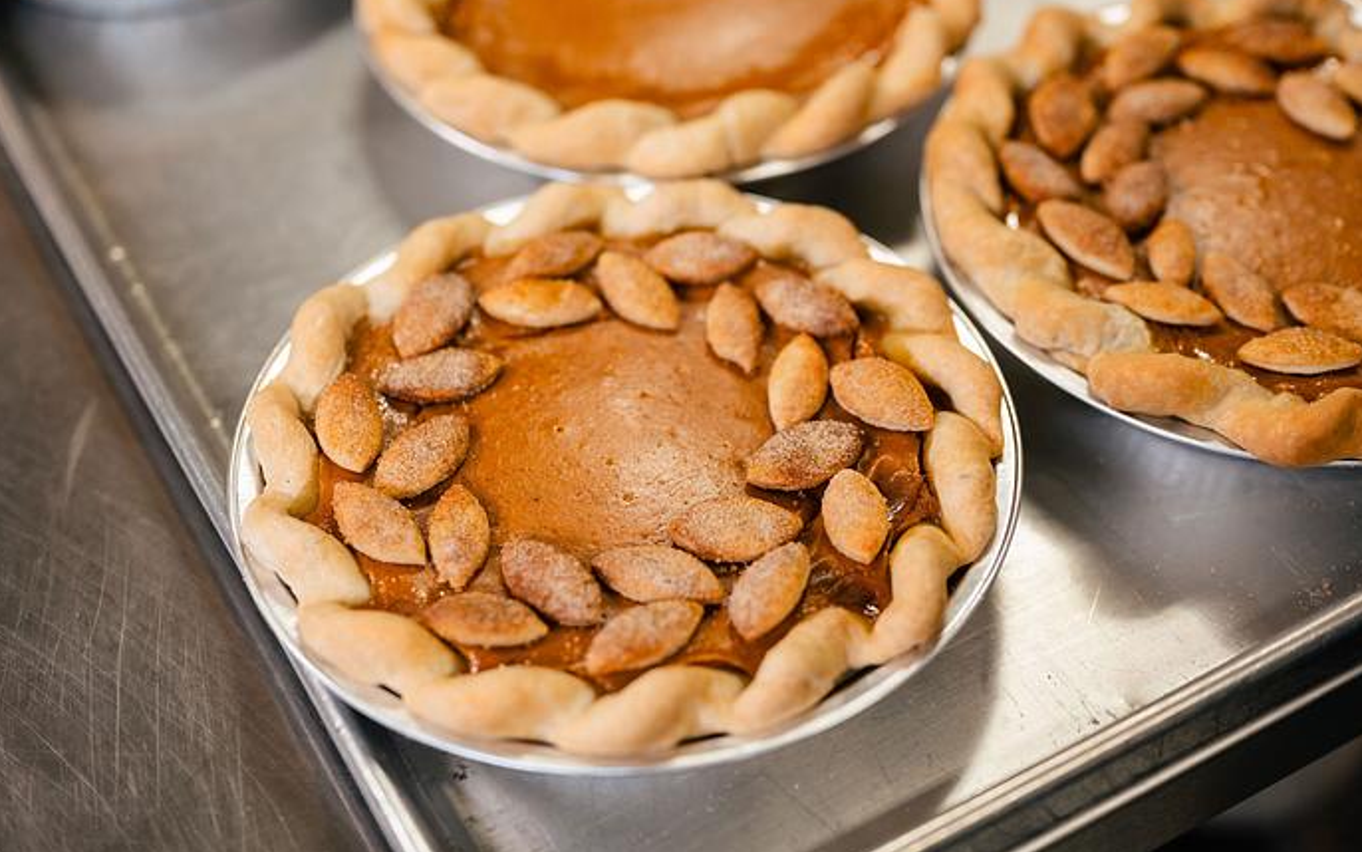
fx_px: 1930
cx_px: 683
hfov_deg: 38.9
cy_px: 404
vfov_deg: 24.9
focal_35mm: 52
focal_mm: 50
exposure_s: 1/250
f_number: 2.2
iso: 250
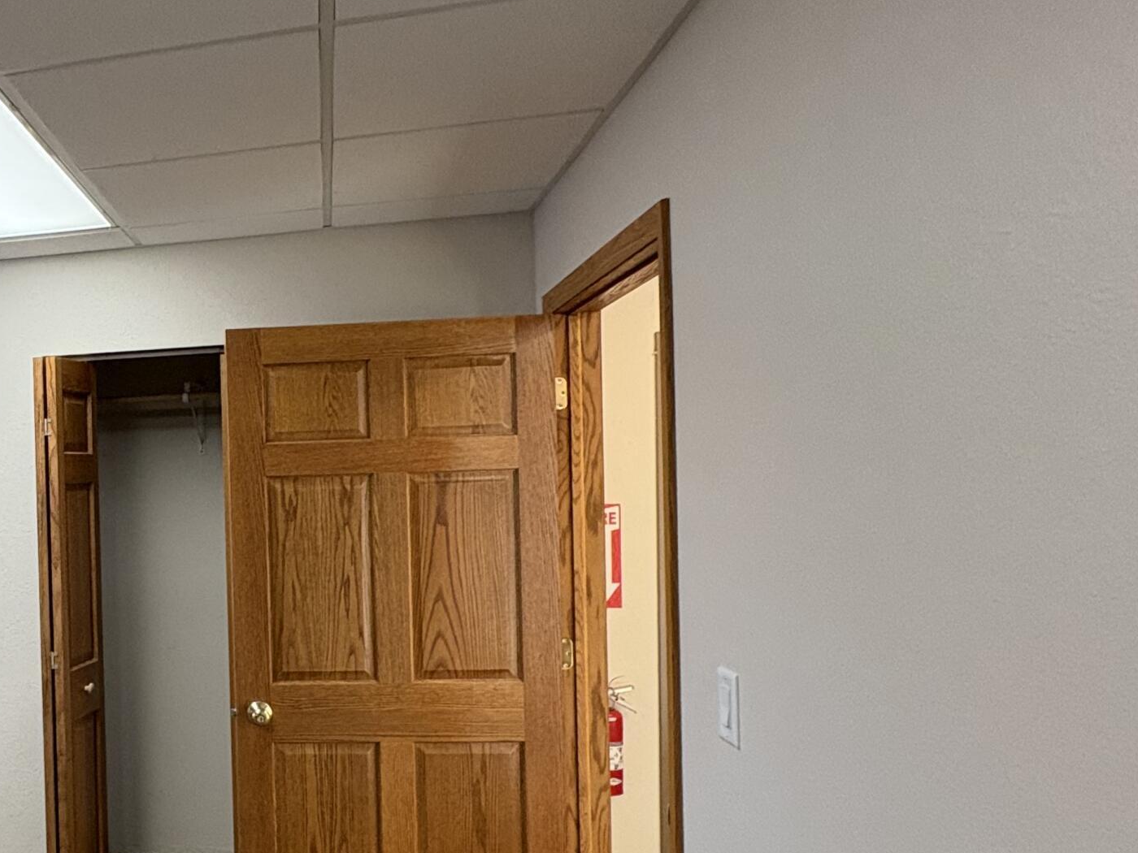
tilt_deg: +0.4
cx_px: 63
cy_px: 499
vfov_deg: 46.6
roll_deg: +1.9
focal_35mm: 30
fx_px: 986
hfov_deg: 51.1
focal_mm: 2.22
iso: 320
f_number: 2.2
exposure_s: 1/60
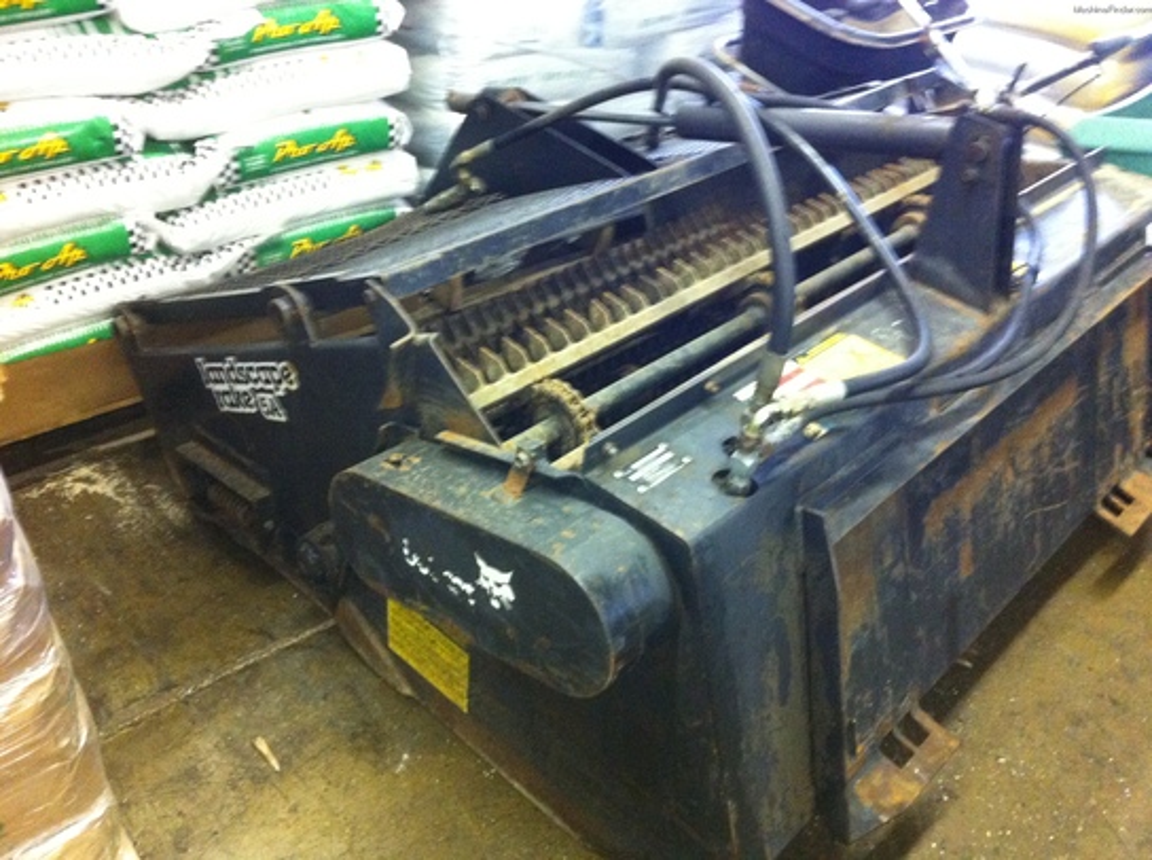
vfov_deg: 40.6
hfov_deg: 52.7
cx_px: 576
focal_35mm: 35
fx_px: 1163
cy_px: 430
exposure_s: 1/15
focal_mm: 3.85
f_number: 2.8
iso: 640
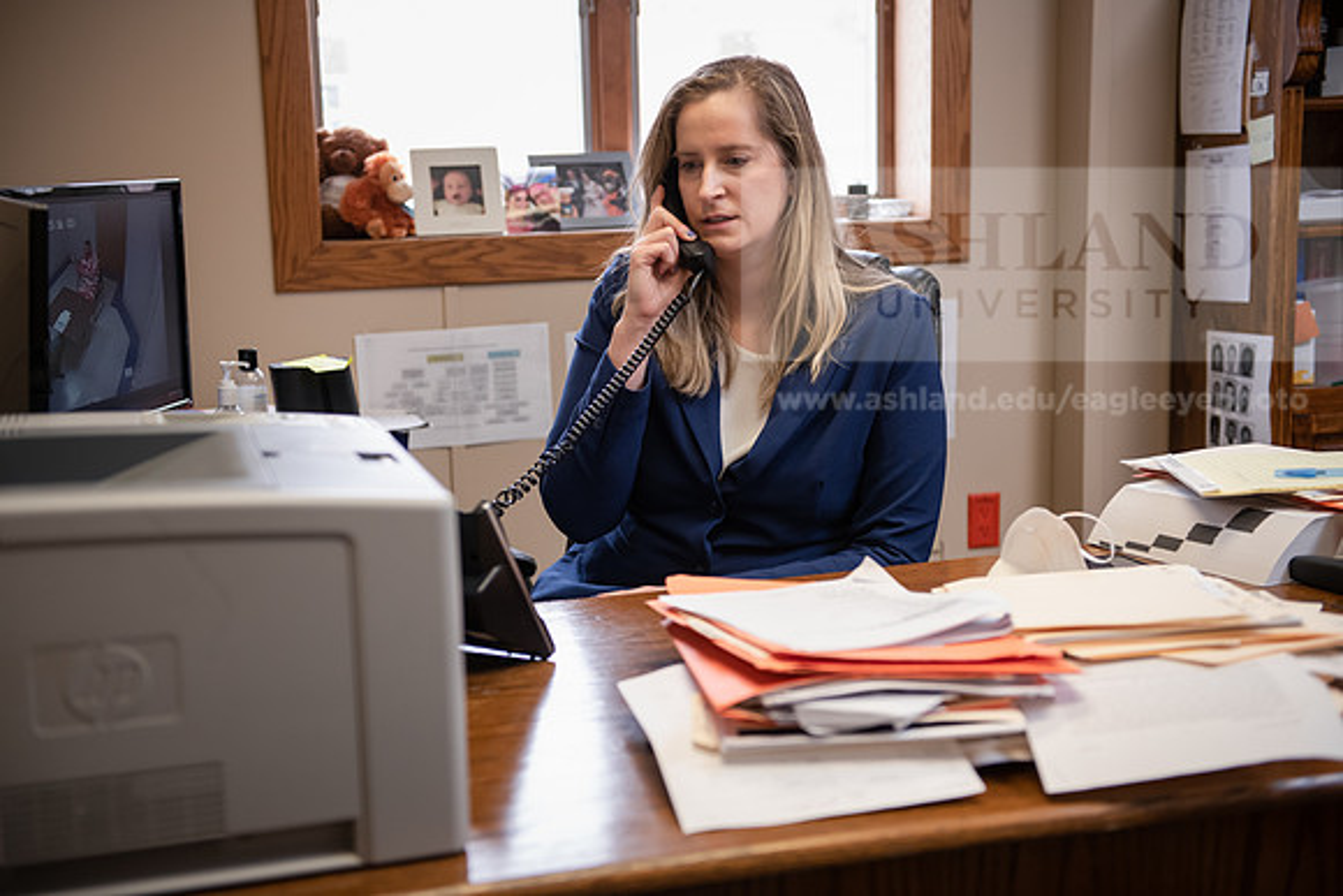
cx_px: 672
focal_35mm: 50
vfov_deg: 27.0
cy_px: 448
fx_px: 1866
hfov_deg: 39.6
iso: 1000
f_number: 3.2
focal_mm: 50
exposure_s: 1/160
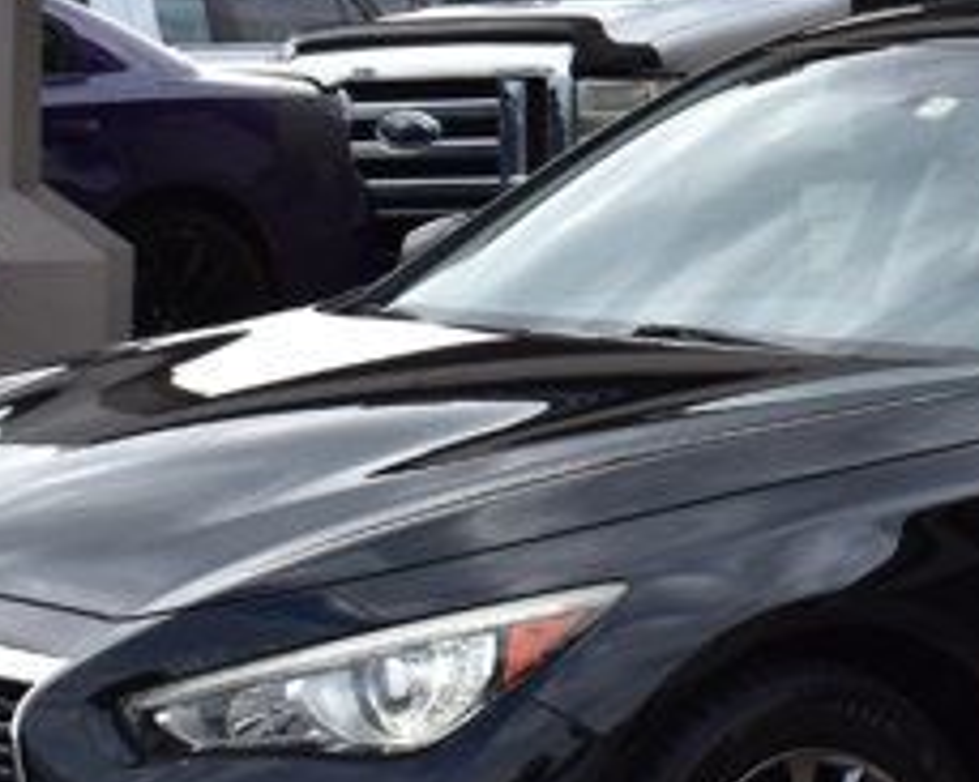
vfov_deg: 7.0
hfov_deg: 8.5
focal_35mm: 220
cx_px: 1659
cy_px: 98
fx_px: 6374
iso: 400
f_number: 11
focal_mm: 35
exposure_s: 1/400
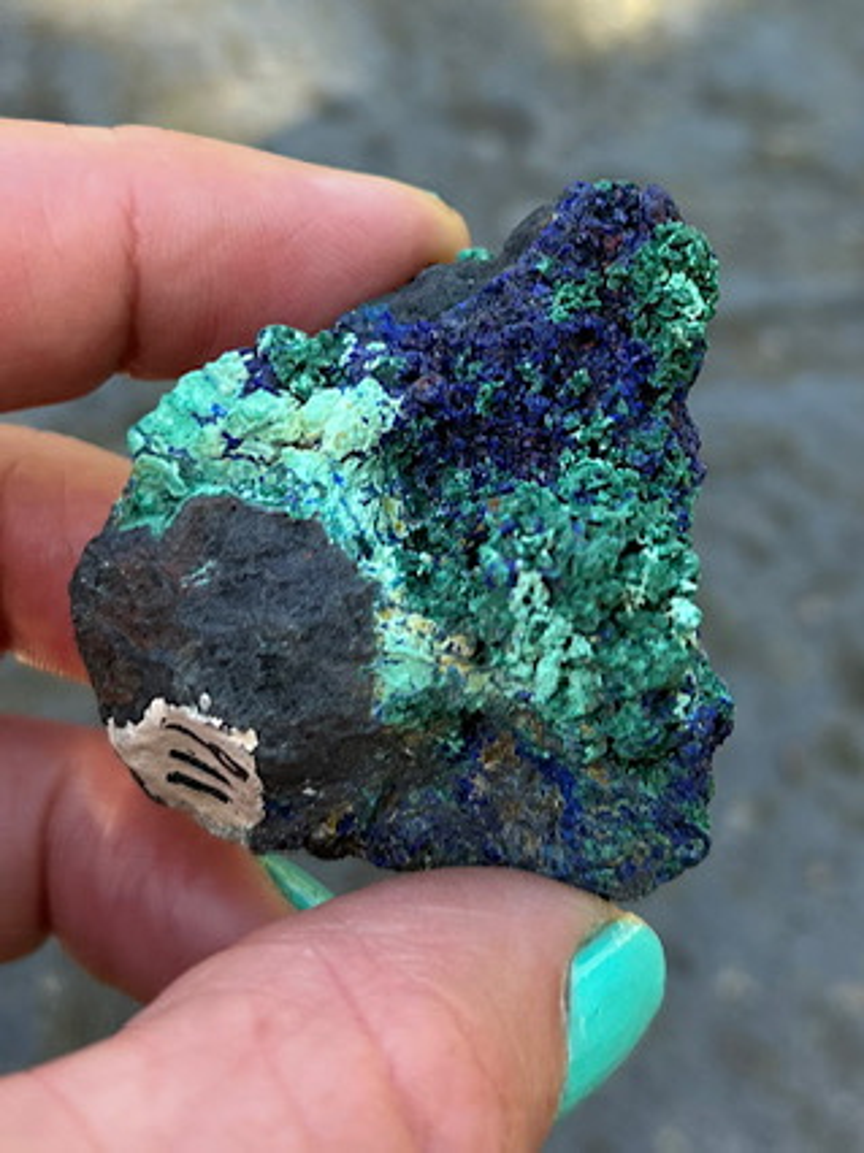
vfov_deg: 67.3
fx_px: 866
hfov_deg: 53.0
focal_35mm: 26
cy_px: 576
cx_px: 432
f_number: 1.5
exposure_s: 1/434
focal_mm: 5.7
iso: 50
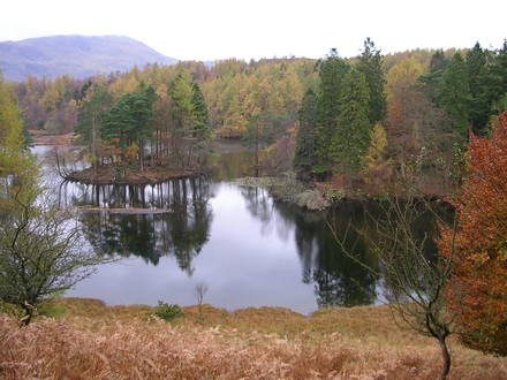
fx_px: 557
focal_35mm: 38
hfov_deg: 49.0
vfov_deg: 37.7
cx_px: 254
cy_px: 190
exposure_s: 1/42.5
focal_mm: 5.8
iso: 50
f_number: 2.8
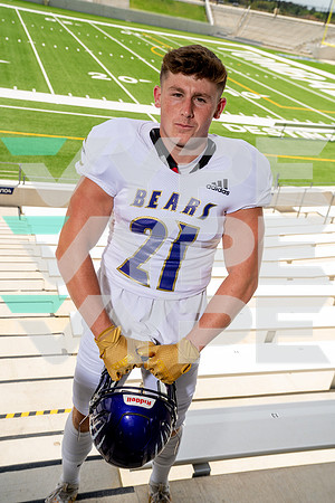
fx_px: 516
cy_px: 252
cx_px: 168
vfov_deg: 51.9
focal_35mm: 37
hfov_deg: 35.9
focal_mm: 37
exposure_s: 1/250
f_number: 6.3
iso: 100
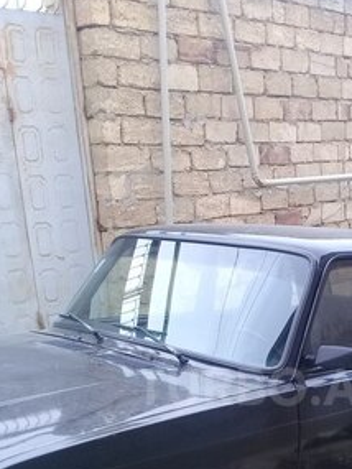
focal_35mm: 54
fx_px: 732
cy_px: 387
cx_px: 263
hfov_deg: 26.7
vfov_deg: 34.3
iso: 50
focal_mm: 3.3
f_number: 2.2
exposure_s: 1/280
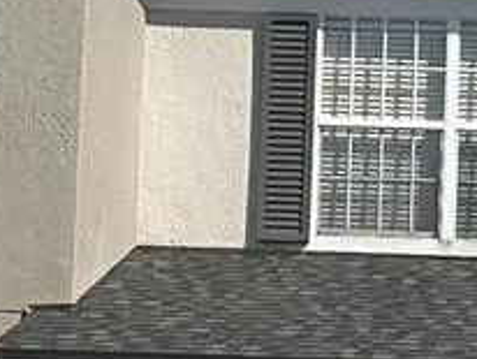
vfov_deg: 11.5
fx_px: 1780
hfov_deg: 15.2
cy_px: 279
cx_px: 336
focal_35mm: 129
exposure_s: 1/5882
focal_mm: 5.7
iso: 50
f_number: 1.5
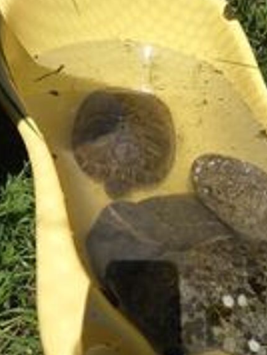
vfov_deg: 65.3
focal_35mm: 27
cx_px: 144
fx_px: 278
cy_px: 184
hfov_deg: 51.3
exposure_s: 1/736
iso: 51
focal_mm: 5.27
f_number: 1.7
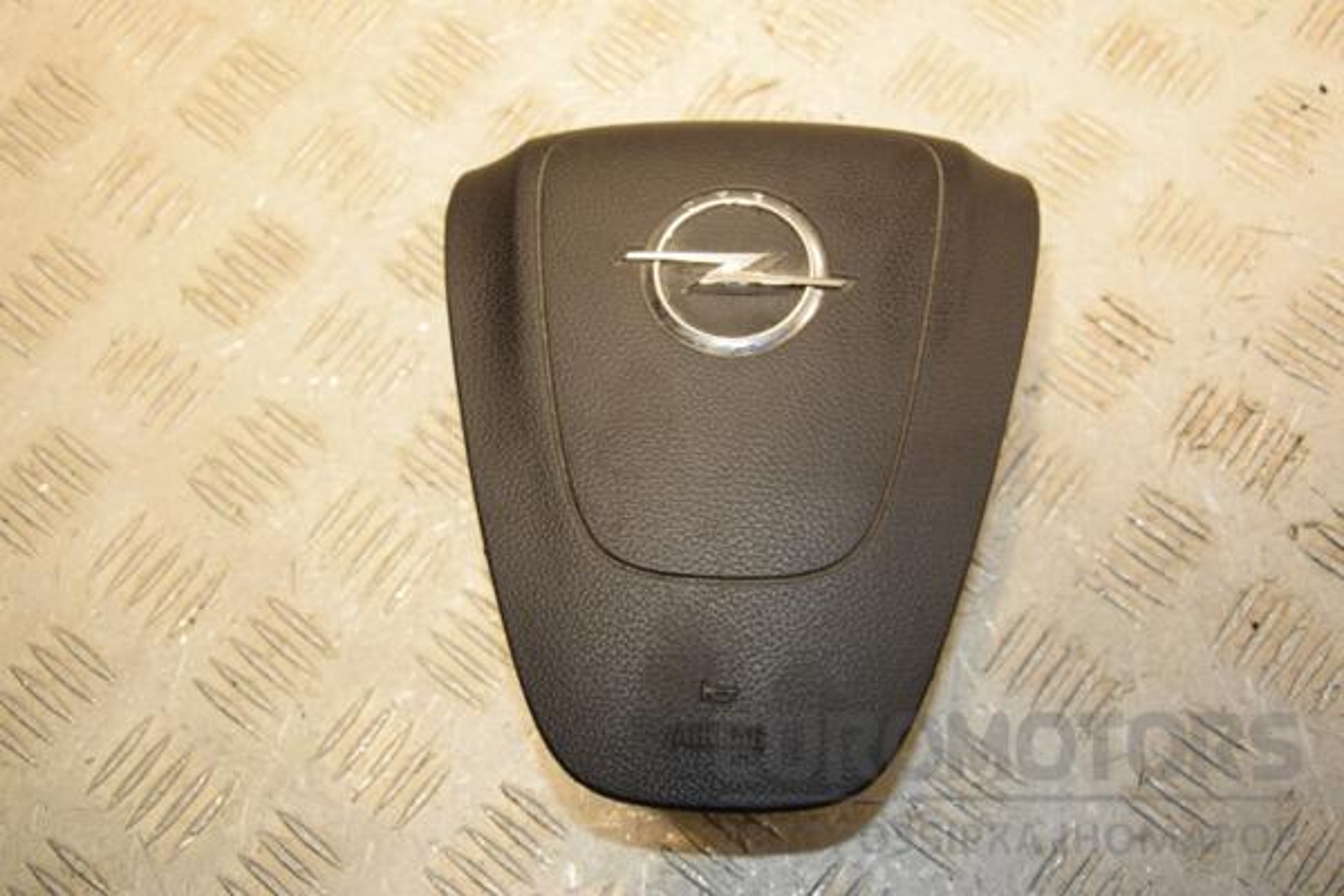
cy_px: 448
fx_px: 1792
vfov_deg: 28.1
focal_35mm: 48
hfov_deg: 41.1
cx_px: 672
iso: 800
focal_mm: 32
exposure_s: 1/200
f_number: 5.6
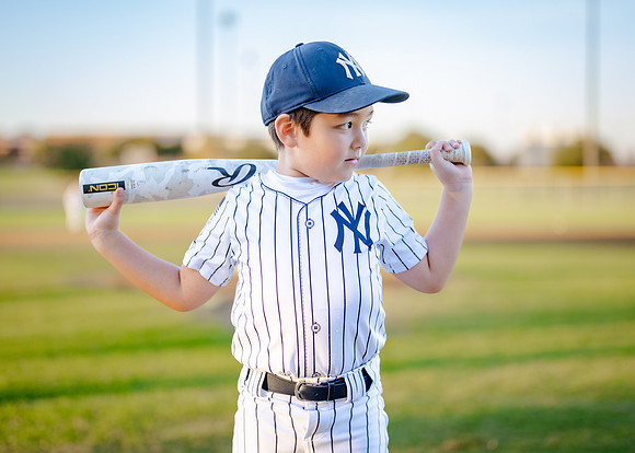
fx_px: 1159
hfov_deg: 30.6
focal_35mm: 64
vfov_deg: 22.1
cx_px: 325
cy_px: 236
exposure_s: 1/1600
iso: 250
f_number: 1.2
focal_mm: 50
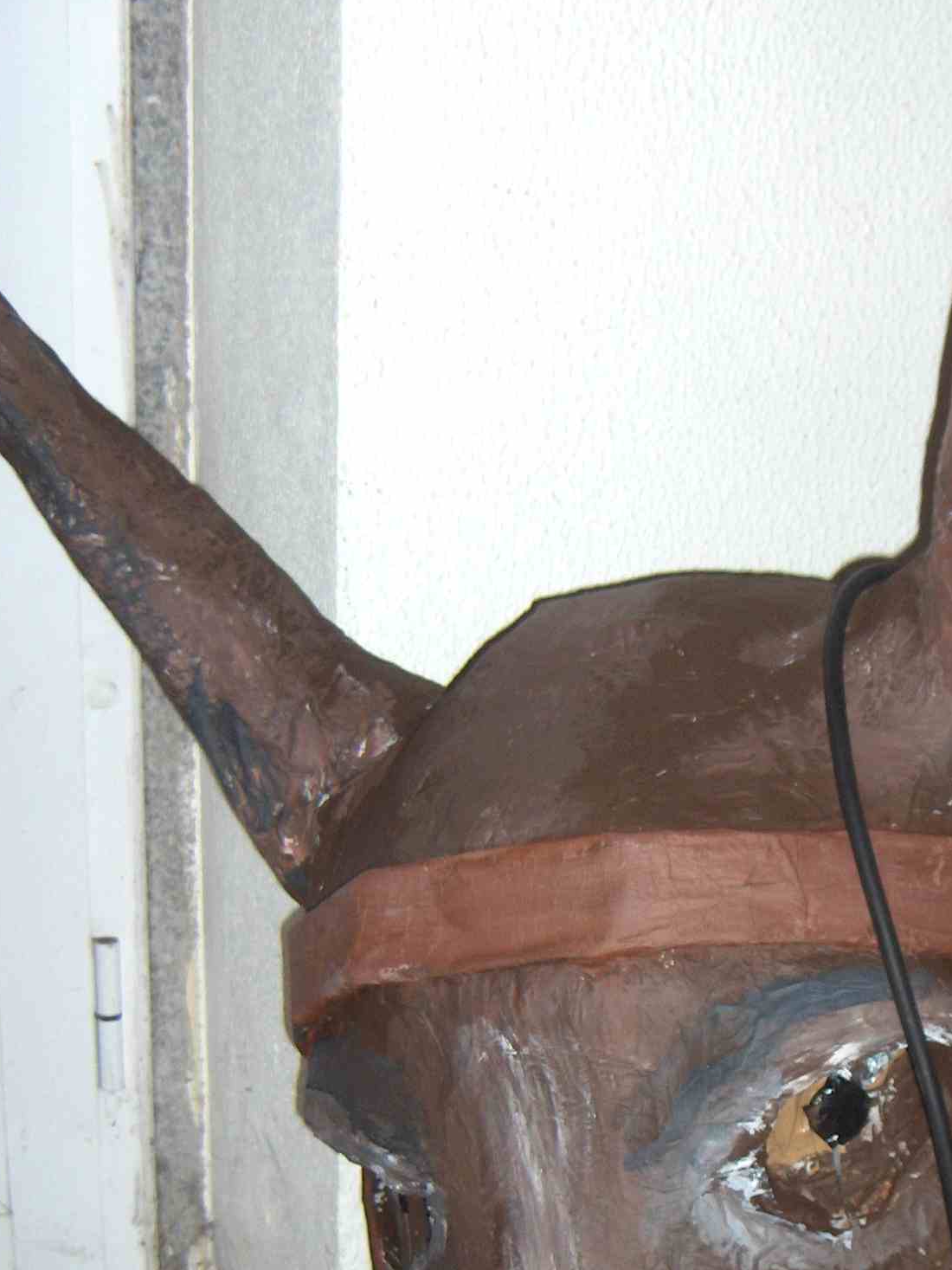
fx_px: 2531
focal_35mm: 69
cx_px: 776
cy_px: 973
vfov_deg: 27.7
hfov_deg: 21.0
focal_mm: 8
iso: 100
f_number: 2.8
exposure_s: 1/60
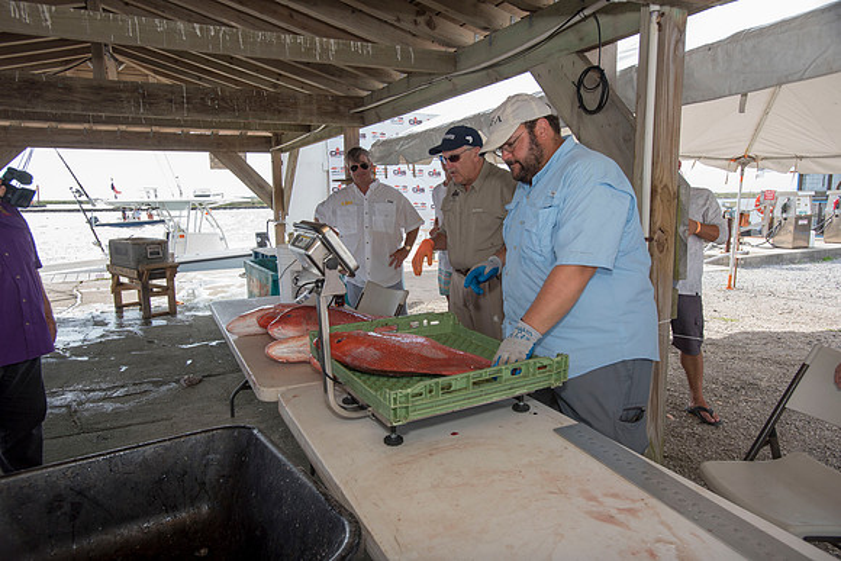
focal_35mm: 25
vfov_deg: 51.3
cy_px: 280
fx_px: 584
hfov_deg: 71.5
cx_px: 420
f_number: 5.6
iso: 250
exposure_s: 1/250
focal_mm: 25
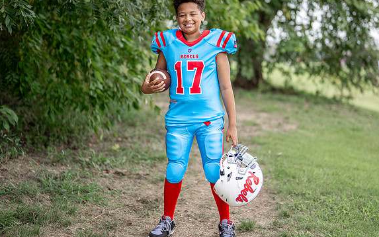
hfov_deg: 30.6
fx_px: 692
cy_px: 105
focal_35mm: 67
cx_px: 203
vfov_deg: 19.4
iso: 100
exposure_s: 1/2000
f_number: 1.2
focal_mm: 50
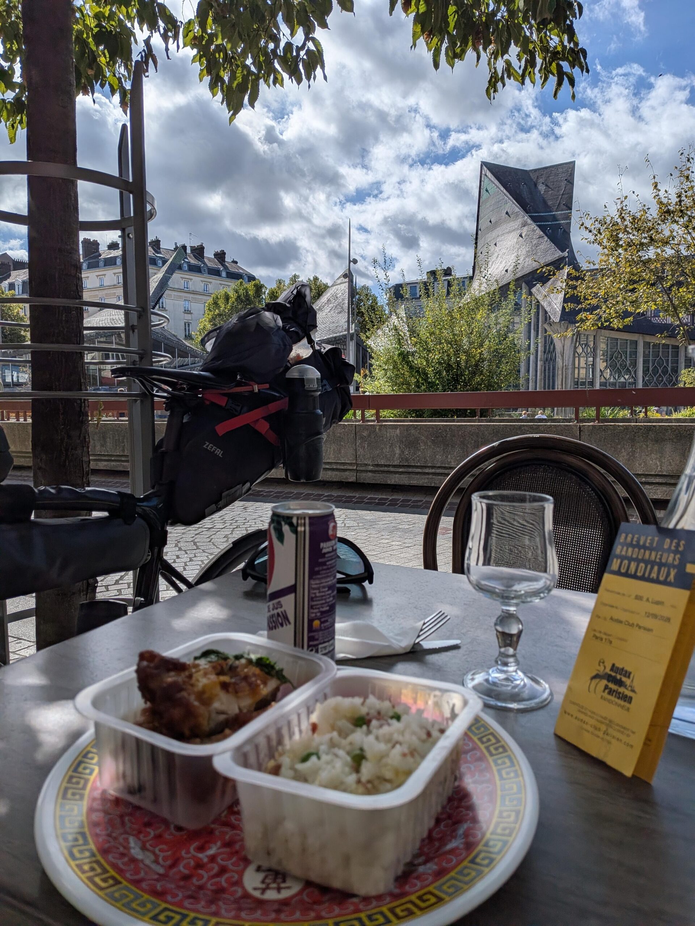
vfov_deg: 71.6
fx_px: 642
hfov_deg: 56.8
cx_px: 348
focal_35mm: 24
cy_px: 463
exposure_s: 1/4386
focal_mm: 4.53
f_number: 1.7
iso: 27
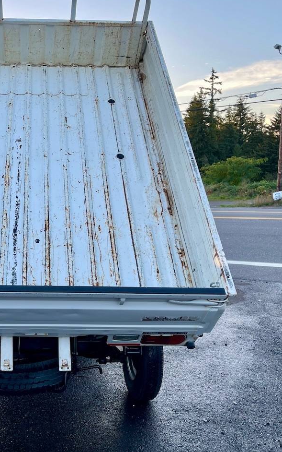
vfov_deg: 54.0
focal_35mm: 36
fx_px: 443
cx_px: 44
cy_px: 224
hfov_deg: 34.0
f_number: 1.6
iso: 32
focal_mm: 5.1
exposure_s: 1/257
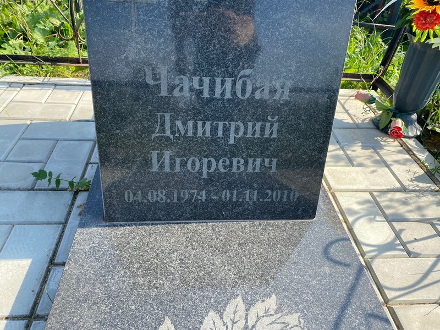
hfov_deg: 67.3
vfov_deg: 53.1
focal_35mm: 26
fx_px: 330
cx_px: 220
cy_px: 165
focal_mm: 4.25
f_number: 1.8
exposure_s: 1/871
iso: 32
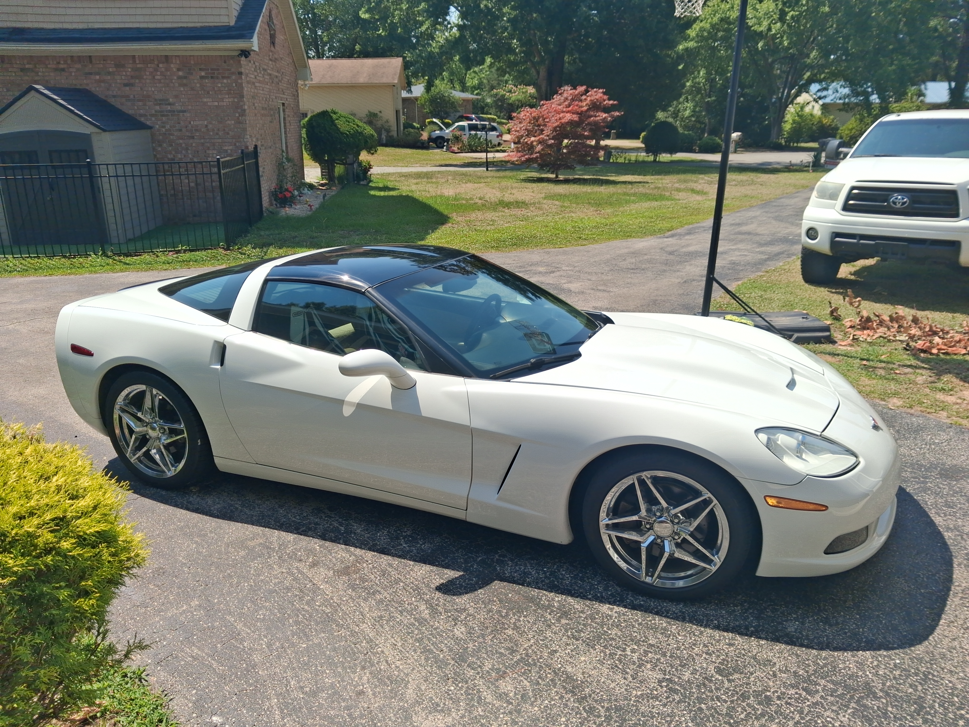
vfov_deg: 51.4
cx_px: 484
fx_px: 756
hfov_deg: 65.3
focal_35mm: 27
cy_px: 364
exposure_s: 1/845
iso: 25
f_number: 1.8
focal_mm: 4
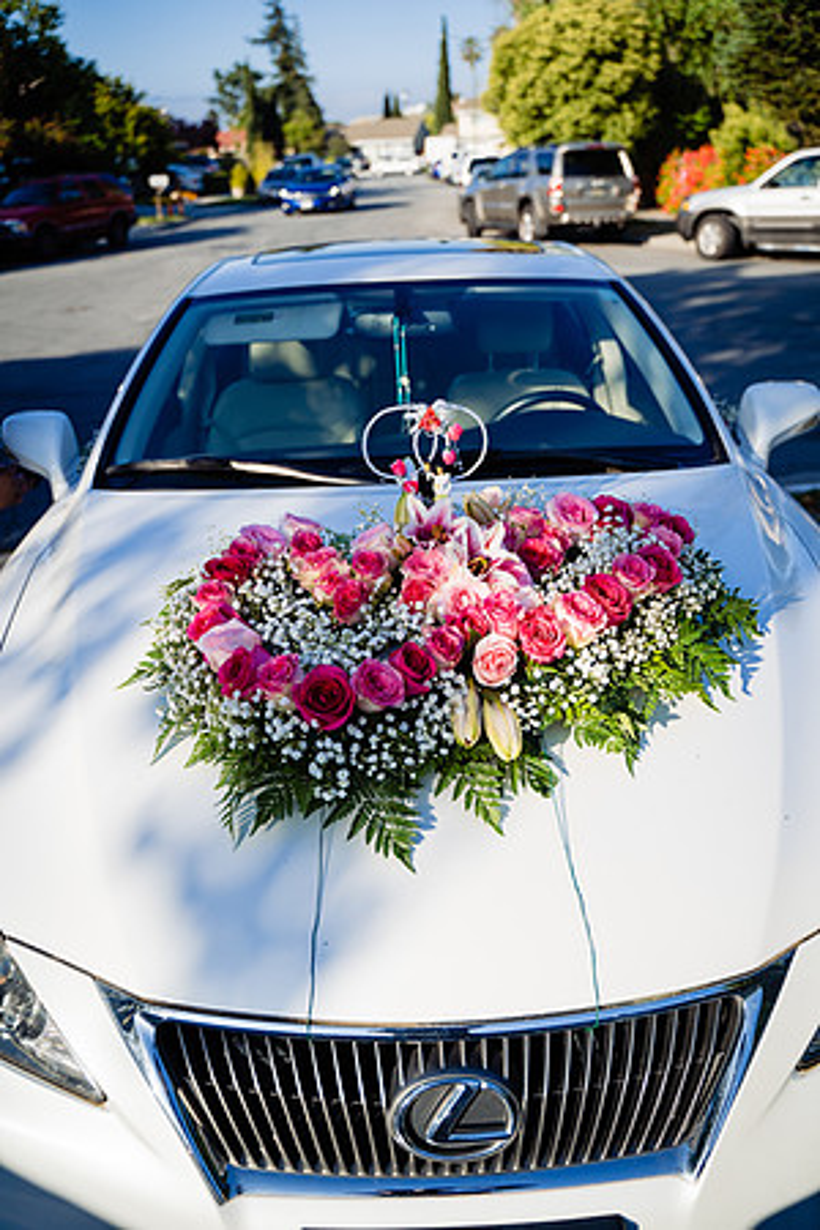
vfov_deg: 65.5
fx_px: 957
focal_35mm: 28
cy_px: 615
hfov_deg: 46.4
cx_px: 410
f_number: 3.2
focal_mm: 28
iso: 100
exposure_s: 1/1000
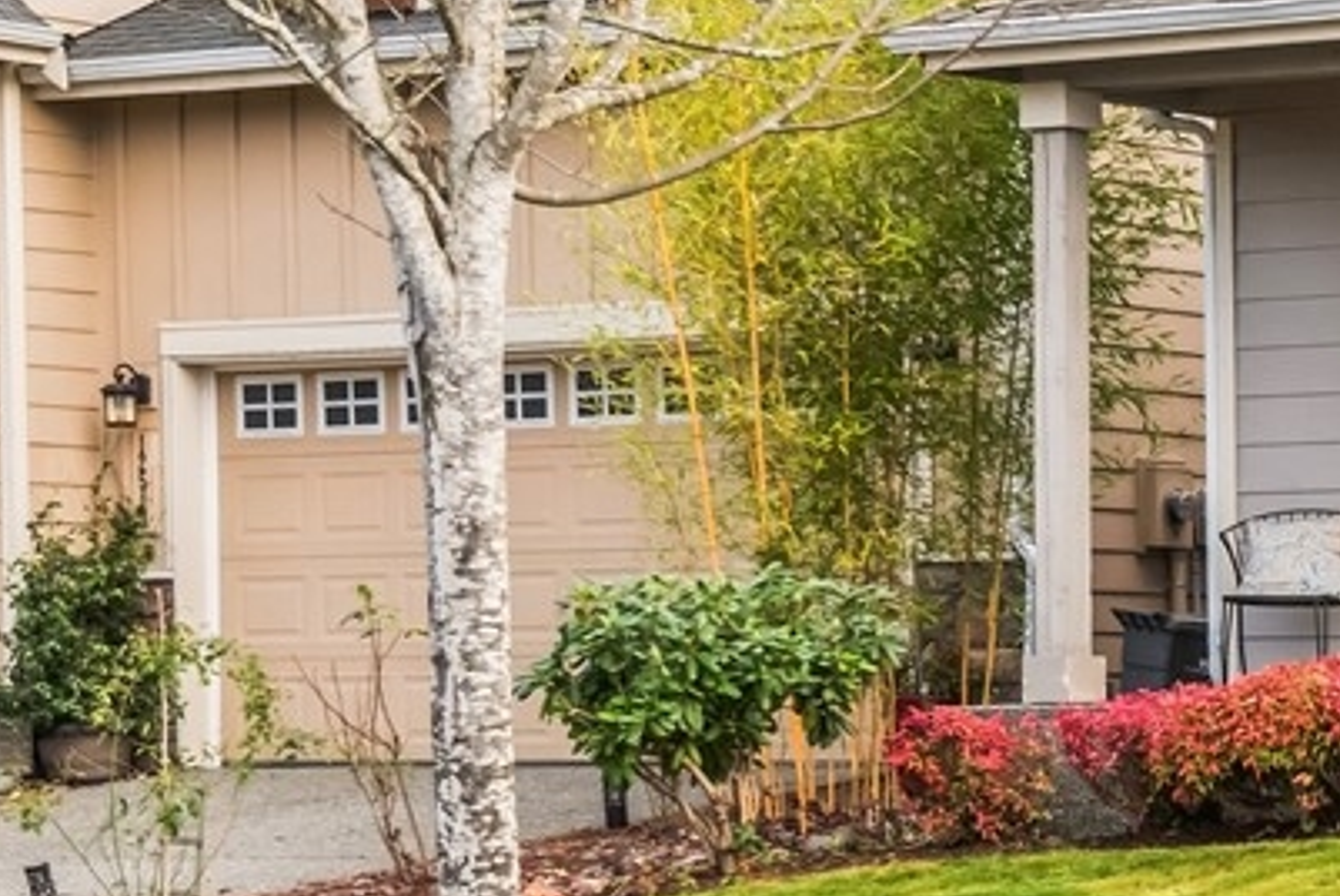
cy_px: 657
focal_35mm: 148
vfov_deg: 9.3
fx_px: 5513
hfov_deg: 12.8
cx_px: 2281
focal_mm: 35
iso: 640
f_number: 10
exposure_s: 1/60
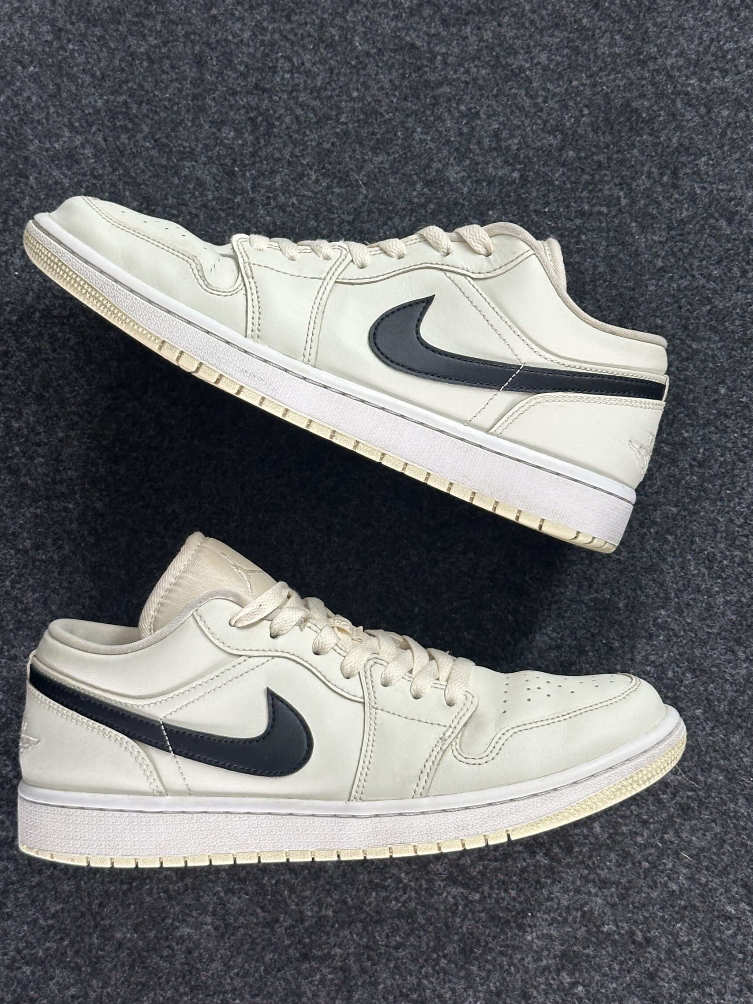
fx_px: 1566
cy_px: 504
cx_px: 341
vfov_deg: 35.5
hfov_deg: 27.0
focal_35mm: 54
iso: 160
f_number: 1.78
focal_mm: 6.86
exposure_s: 1/50
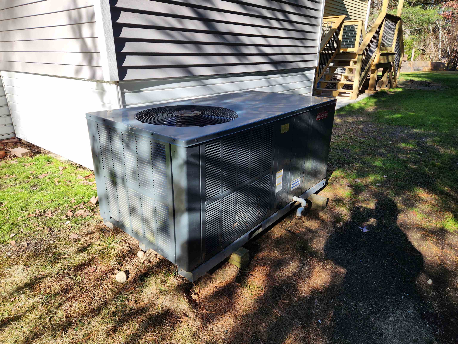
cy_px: 172
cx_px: 229
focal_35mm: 23
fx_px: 304
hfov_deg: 73.9
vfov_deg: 58.9
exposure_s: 1/562
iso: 20
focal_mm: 5.4
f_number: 1.8
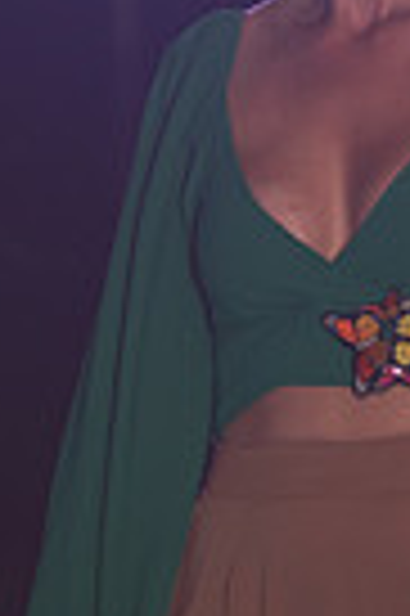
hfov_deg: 1.7
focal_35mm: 788
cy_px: 319
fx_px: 13495
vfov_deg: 2.6
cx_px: 568
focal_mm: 200
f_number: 4.5
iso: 800
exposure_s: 1/250
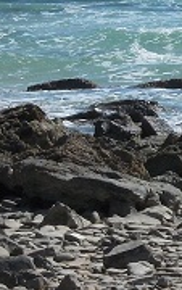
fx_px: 3781
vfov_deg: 4.4
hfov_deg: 2.8
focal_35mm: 478
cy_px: -6
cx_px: 275
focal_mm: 17.9
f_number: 6.3
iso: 80
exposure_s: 1/320
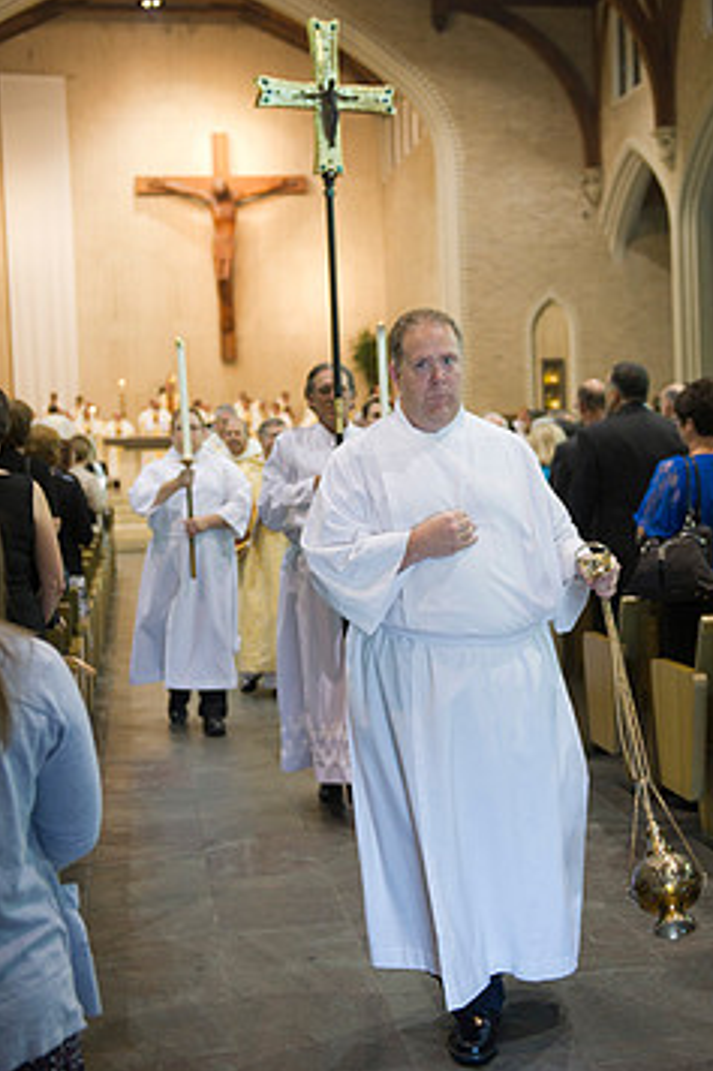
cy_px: 478
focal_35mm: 53
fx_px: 1576
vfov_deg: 37.5
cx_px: 399
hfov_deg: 25.5
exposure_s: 1/125
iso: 2000
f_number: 2.8
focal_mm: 42
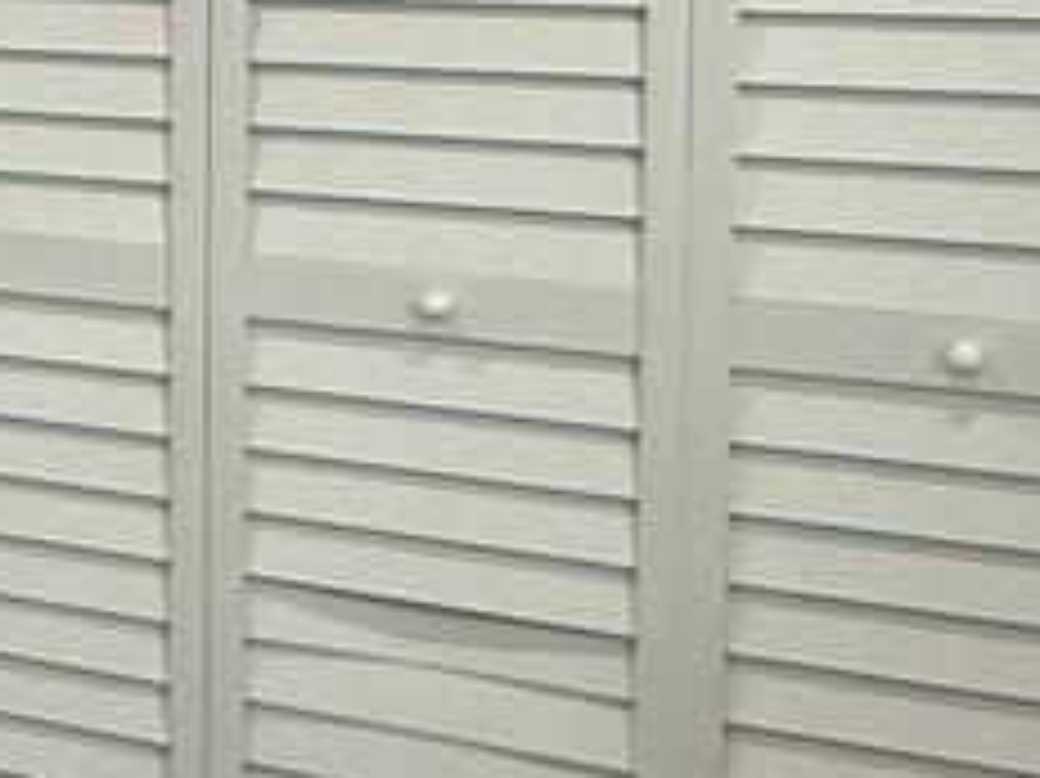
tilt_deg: -4.7
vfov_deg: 15.0
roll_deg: +1.2
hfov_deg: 15.9
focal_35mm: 97
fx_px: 2913
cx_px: -1035
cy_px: 27
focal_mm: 2.22
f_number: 2.2
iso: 160
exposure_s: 1/120
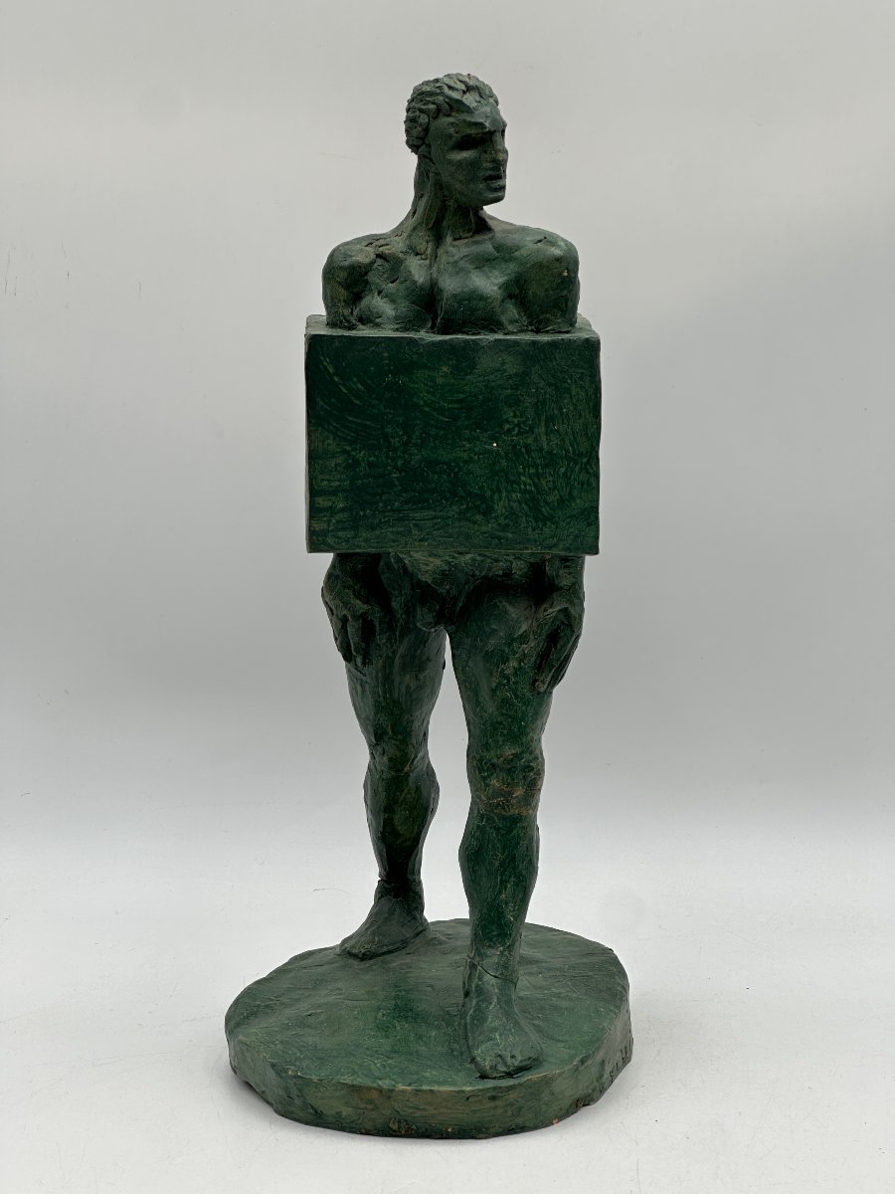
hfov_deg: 19.1
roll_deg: -0.7
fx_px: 2654
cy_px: 597
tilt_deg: -7.1
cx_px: 448
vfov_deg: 25.3
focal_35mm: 77
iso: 32
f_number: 2.8
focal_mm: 9
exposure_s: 1/157
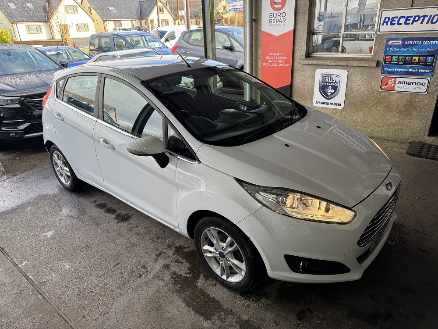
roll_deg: +2.9
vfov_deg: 56.8
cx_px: 219
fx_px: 304
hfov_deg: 71.6
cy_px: 164
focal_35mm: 24
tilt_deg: -24.1
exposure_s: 1/252
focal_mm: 6.76
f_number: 1.78
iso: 80
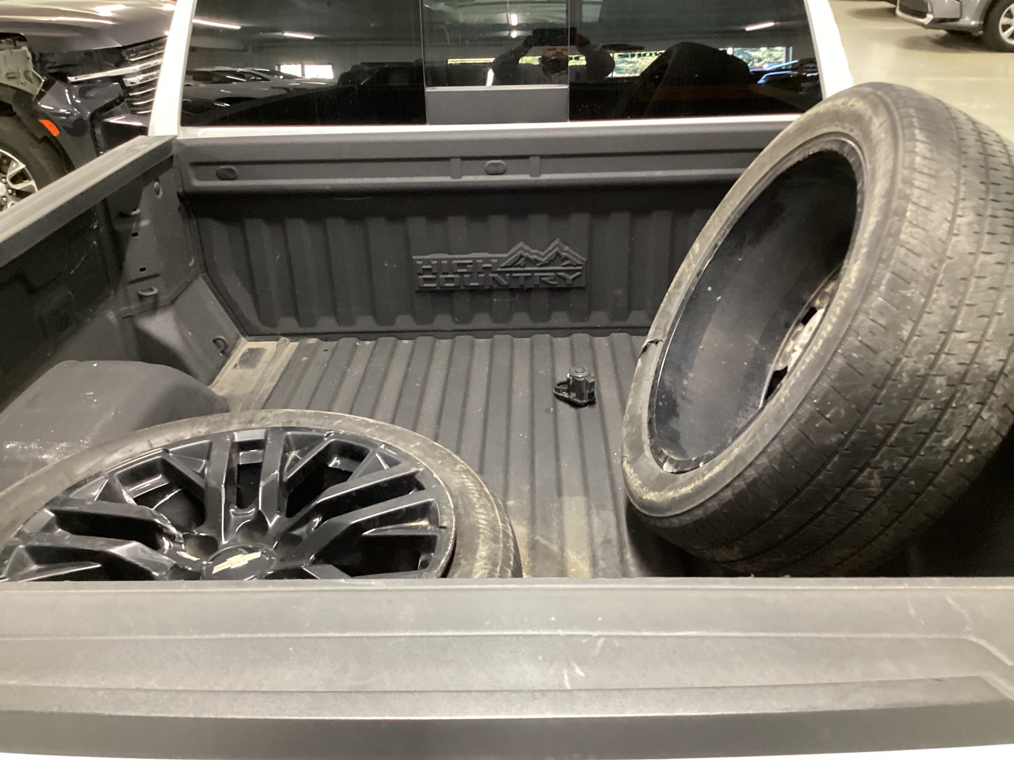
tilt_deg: -29.2
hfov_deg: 58.4
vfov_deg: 45.4
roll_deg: +1.7
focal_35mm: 31
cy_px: 380
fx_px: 908
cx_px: 507
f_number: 2.4
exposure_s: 1/25
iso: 400
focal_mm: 3.3
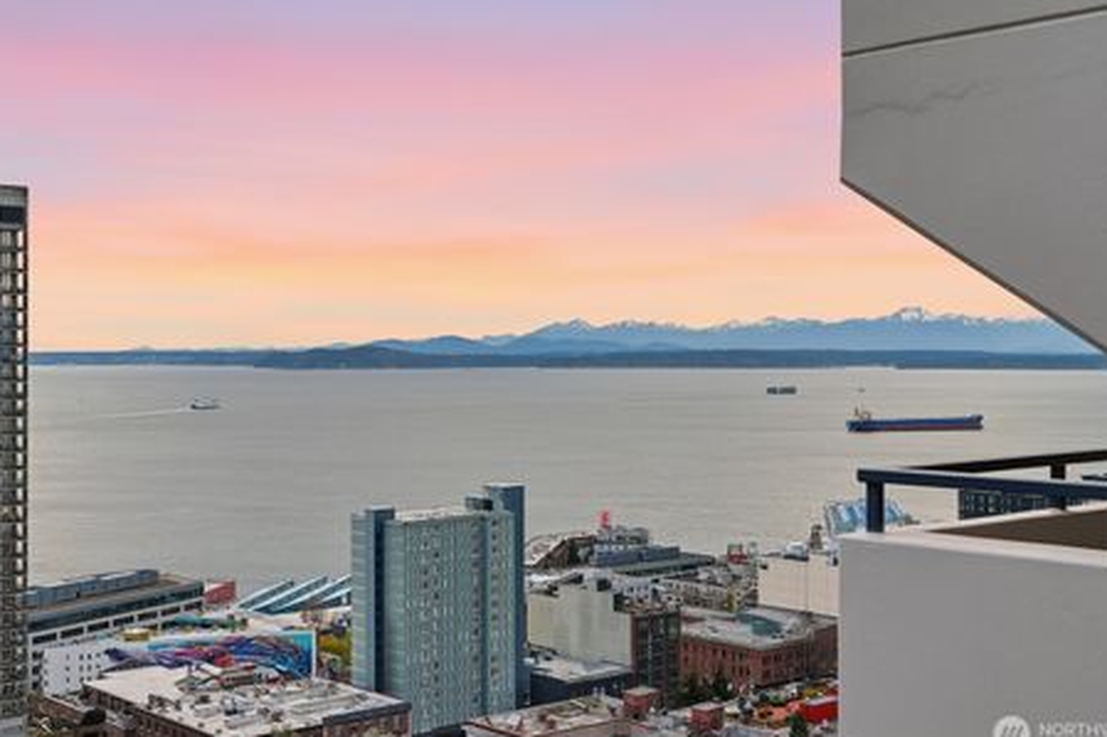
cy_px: 351
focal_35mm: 49
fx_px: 1506
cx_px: 555
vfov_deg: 27.5
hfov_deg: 40.4
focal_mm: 44
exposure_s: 1/1000
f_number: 7.1
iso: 1250
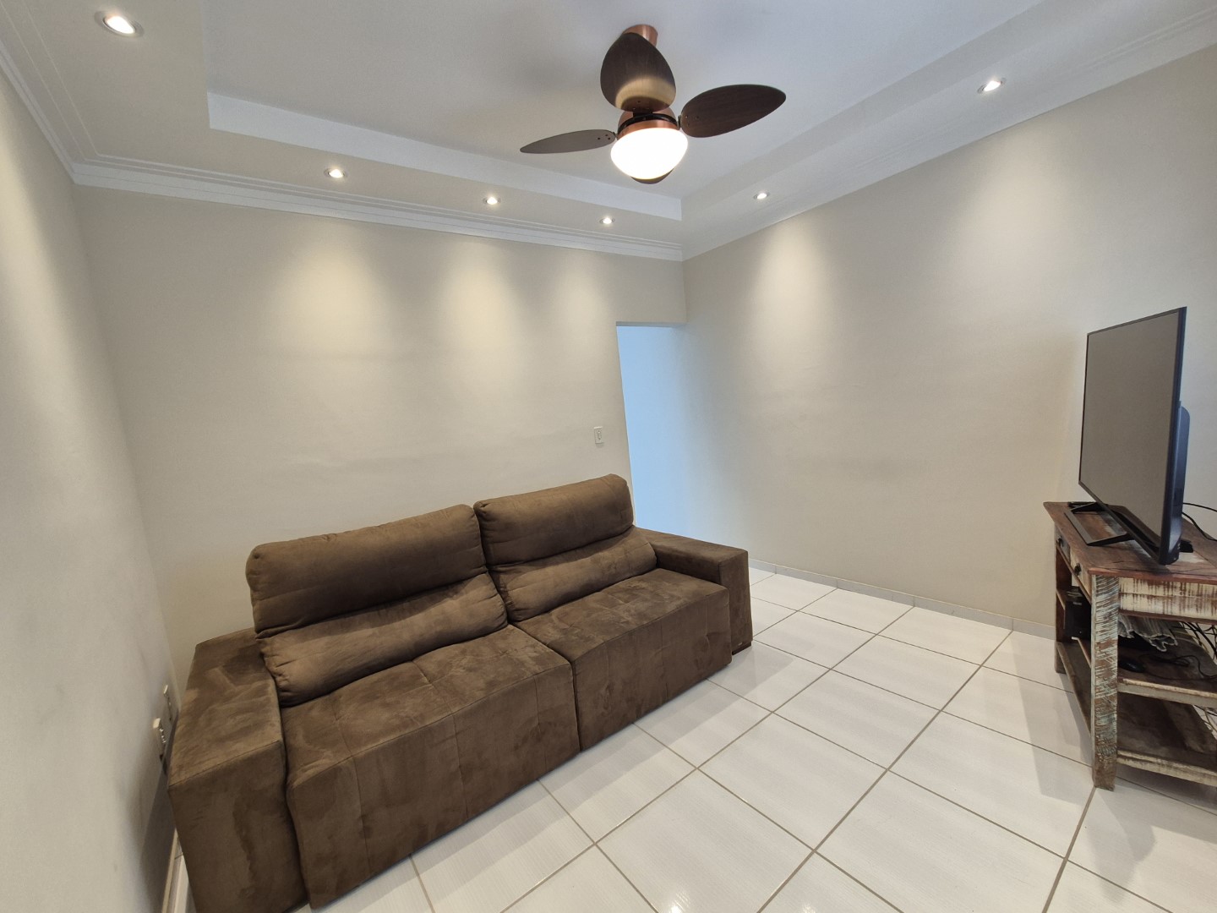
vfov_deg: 89.9
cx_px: 608
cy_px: 456
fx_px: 457
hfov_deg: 106.2
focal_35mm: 13
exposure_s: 1/60
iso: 125
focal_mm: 2.2
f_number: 2.2
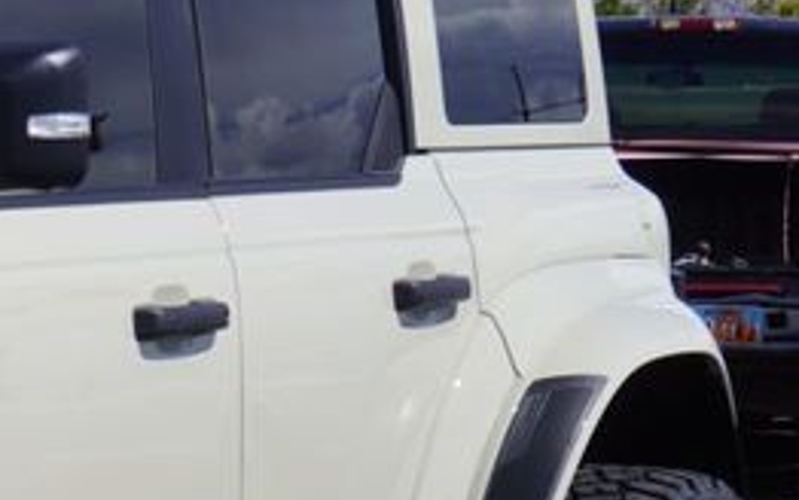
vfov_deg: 6.3
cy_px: 604
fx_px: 4553
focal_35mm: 209
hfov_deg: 9.6
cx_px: -540
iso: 100
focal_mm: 35
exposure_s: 1/200
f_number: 11
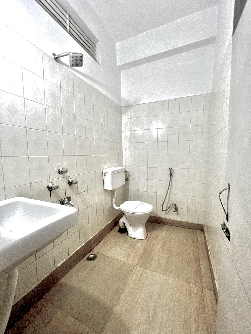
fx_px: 126
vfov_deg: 106.2
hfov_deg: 89.9
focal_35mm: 13
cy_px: 167
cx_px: 126
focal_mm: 1.57
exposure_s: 1/50
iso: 250
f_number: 1.8
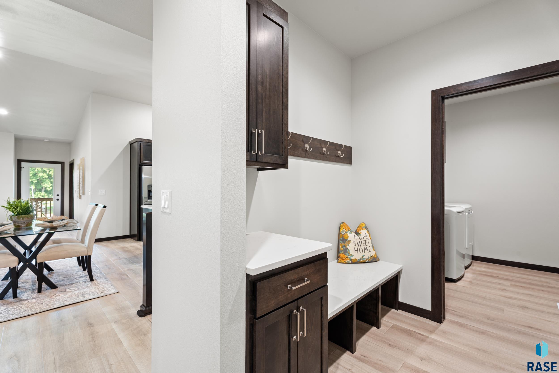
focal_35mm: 16
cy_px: 186
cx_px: 280
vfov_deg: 73.8
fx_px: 248
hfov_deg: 96.7
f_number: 9
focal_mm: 16
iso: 250
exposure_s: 1.3
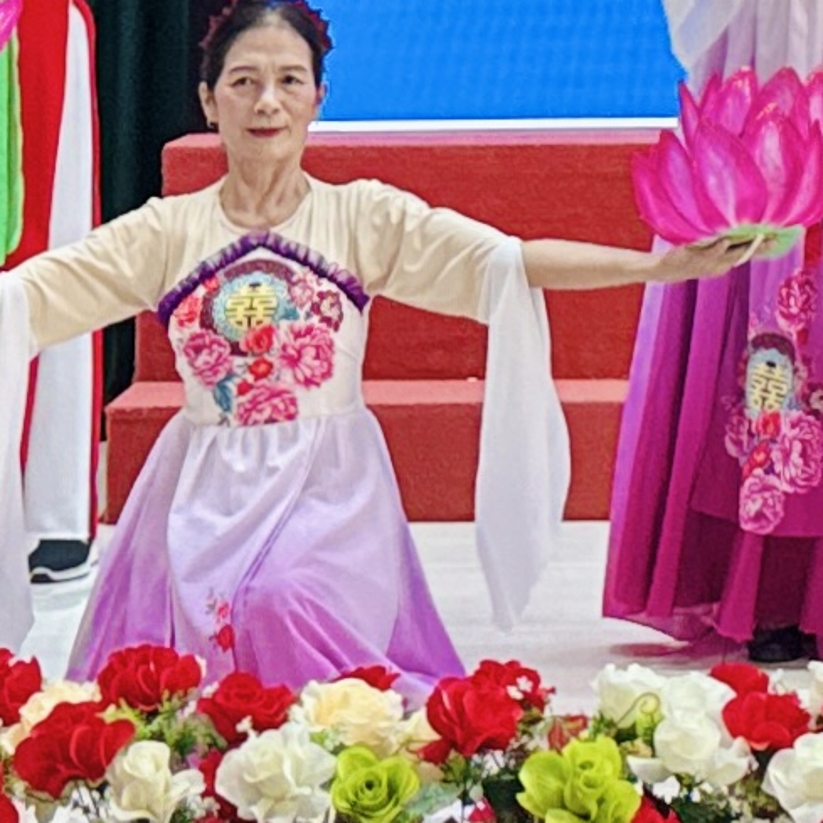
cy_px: -561
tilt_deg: +7.7
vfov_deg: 12.7
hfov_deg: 13.4
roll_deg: -0.3
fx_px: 3416
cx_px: 928
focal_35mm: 127
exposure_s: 1/120
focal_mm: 6.76
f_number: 1.78
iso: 200
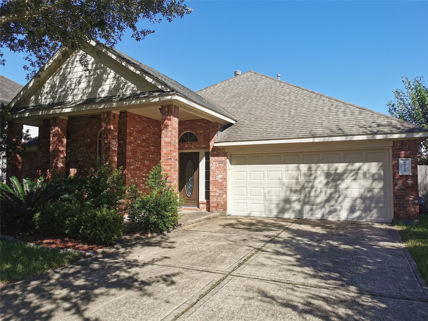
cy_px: 160
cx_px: 214
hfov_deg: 65.3
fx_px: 334
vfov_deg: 51.4
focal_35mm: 27
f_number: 1.6
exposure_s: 1/3774
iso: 50
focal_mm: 5.56
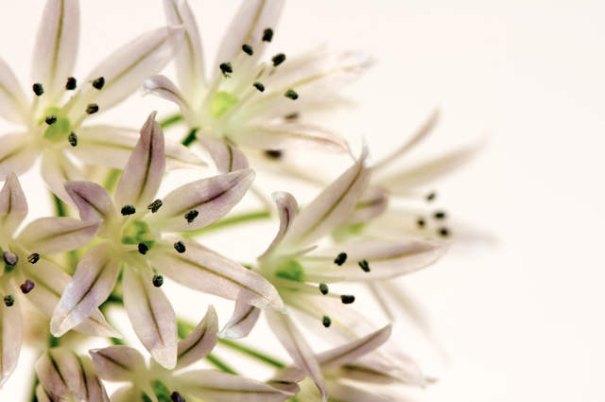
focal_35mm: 158
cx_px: 302
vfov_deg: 8.7
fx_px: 2643
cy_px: 201
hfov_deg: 13.1
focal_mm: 105
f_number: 20
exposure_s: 6
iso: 200
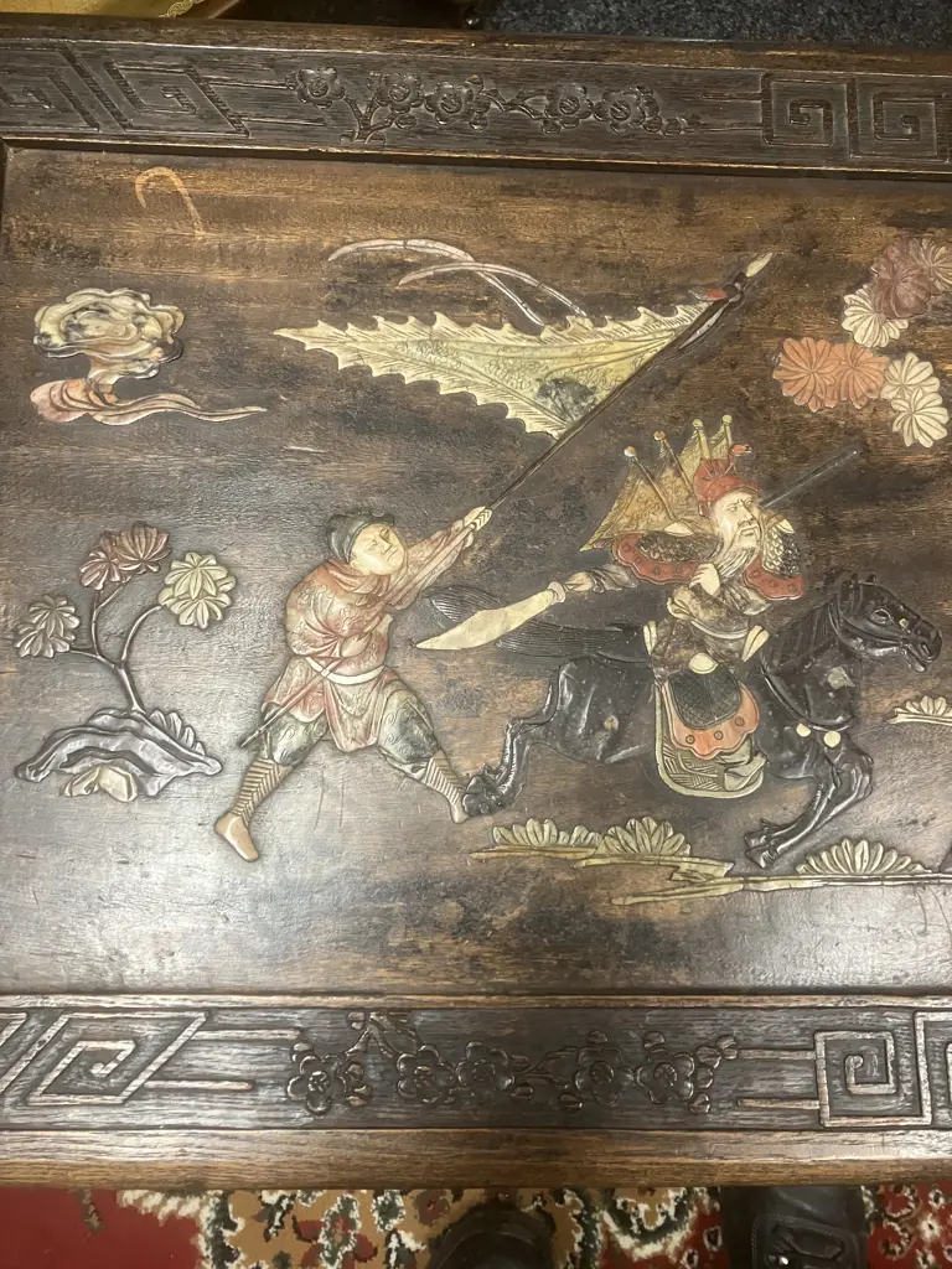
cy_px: 634
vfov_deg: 63.4
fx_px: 1027
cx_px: 476
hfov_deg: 49.7
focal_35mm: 28
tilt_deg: -77.8
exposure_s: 1/60
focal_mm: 3.99
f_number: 1.8
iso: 250
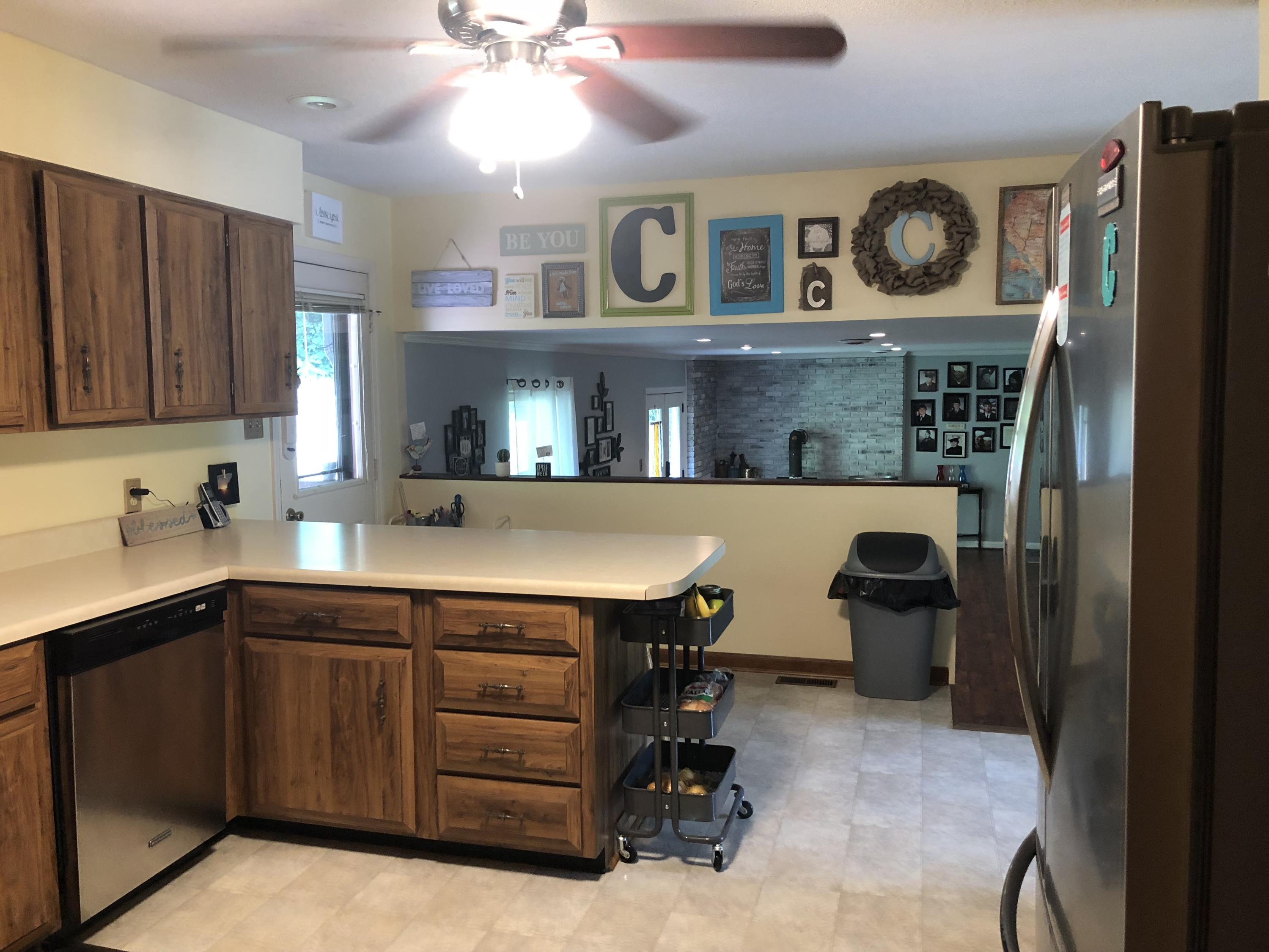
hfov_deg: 63.4
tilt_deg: -6.7
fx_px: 1026
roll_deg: -0.2
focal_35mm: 28
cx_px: 634
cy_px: 476
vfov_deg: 49.7
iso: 50
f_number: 1.8
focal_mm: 3.99
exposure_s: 1/15
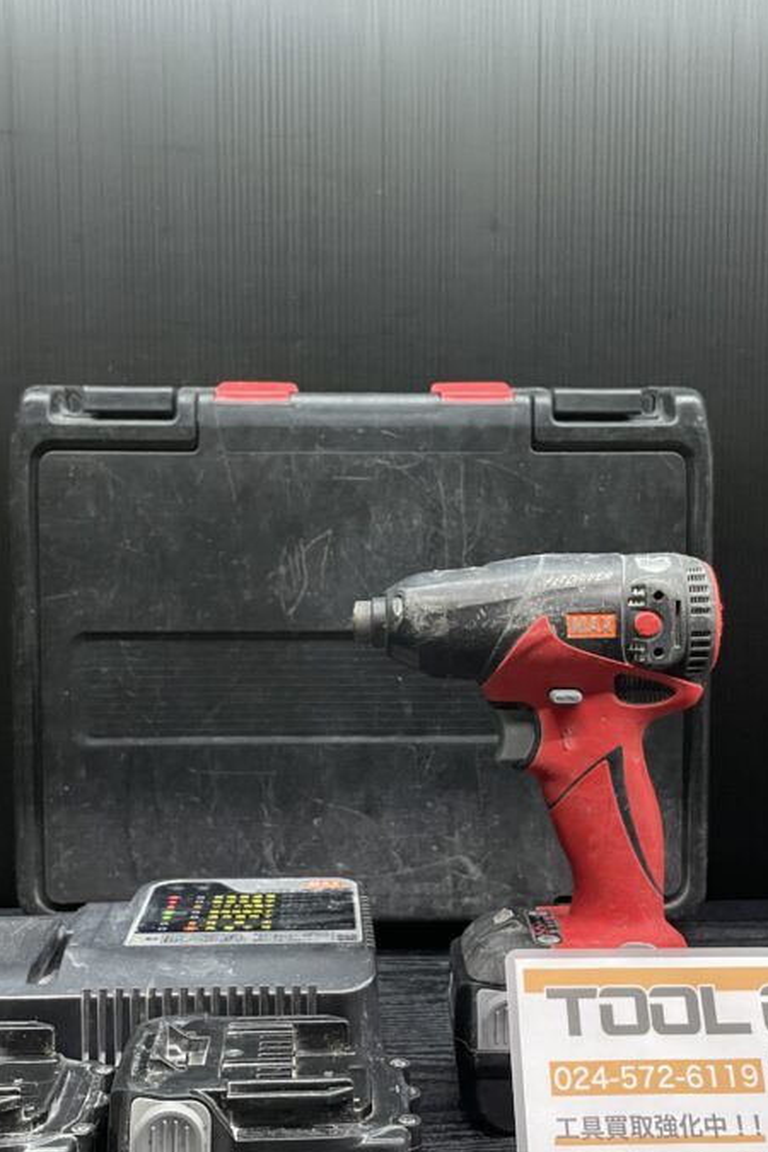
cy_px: 620
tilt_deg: -4.0
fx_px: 1312
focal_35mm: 41
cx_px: 381
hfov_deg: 32.6
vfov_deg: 47.4
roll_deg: -0.2
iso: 80
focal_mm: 4.2
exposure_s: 1/50
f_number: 1.6
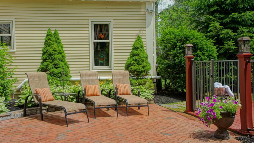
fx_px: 276
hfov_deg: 49.4
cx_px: 127
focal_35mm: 41
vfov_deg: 29.0
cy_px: 67
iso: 200
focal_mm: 26
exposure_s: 1/125
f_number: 7.1
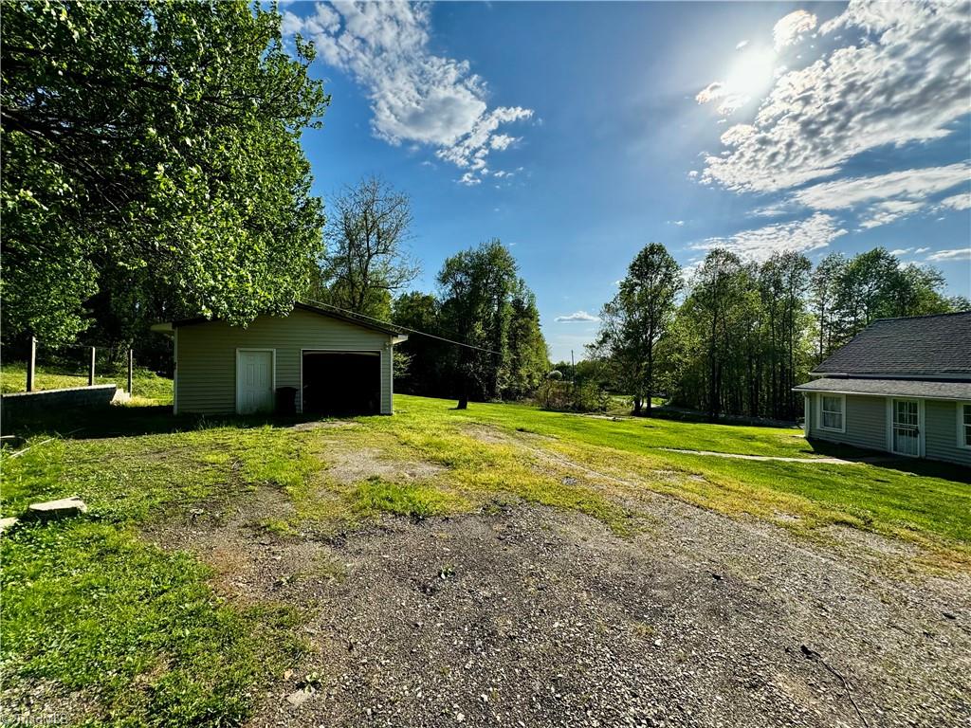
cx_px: 486
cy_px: 364
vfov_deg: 85.7
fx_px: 393
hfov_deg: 102.1
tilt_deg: -0.2
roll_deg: -0.4
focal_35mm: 14
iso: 50
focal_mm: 2.22
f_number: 2.2
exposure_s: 1/2342
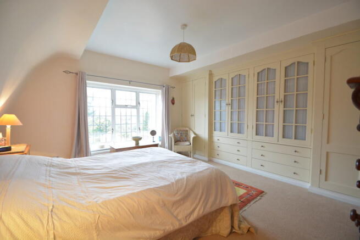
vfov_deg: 77.4
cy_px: 120
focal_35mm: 15
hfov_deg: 100.4
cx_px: 180
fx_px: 150
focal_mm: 10
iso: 800
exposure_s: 1/40
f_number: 3.5
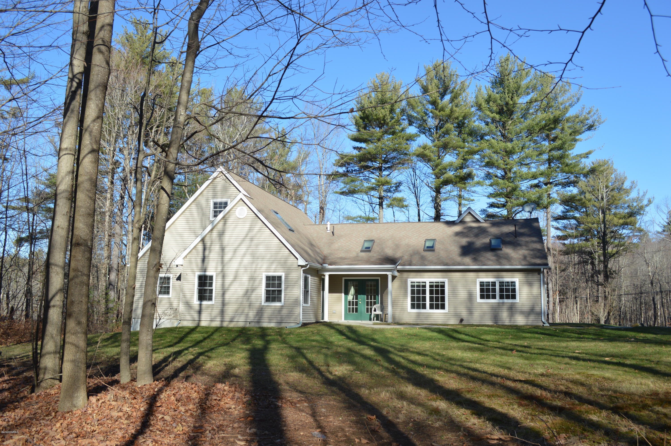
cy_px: 223
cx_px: 336
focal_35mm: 30
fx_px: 559
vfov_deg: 43.5
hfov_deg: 62.0
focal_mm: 20
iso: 100
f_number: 7.1
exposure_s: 1/200
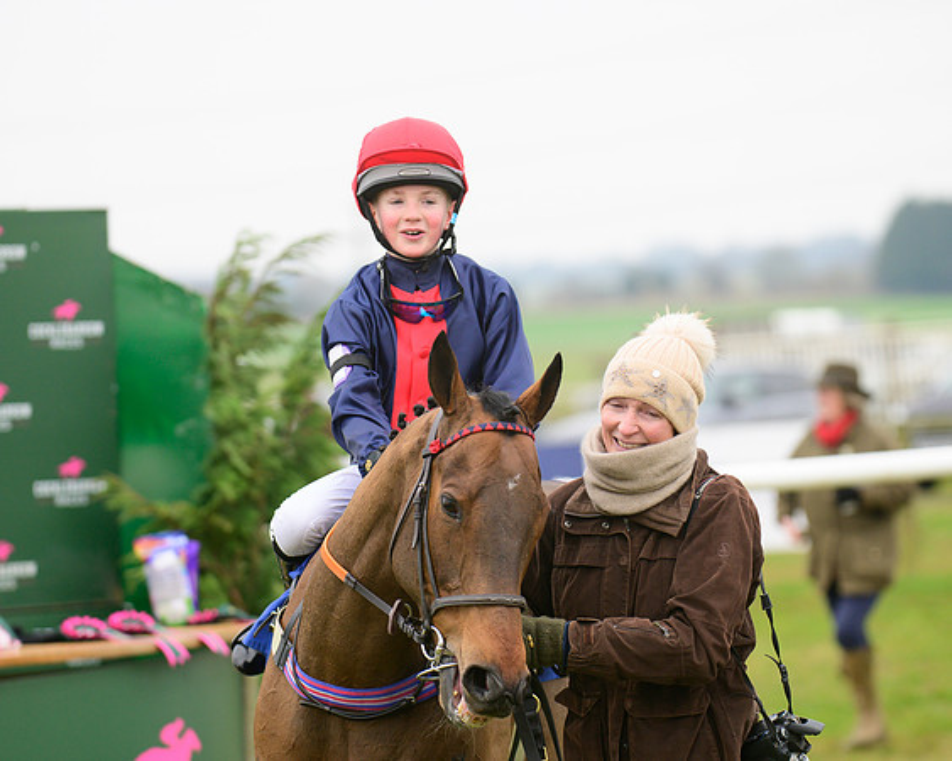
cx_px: 476
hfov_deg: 9.5
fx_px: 5716
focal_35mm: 203
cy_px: 380
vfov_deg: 7.6
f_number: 5
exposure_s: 1/400
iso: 1250
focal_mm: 180
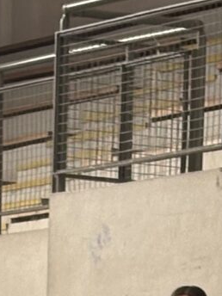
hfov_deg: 3.8
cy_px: 943
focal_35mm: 387
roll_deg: -0.7
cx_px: -119
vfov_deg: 4.8
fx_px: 3309
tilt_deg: -6.5
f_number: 1.6
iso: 50
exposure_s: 1/395
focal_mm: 5.96
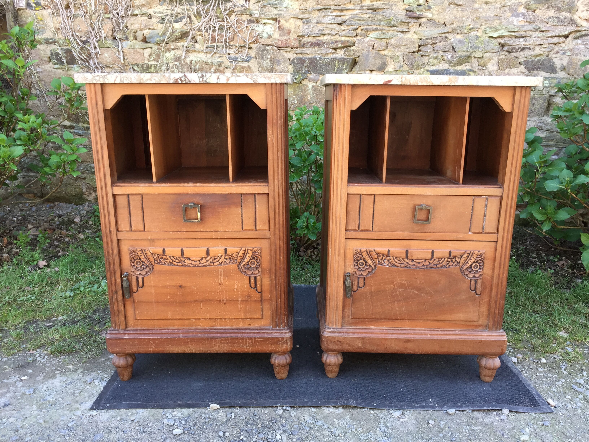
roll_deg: -2.3
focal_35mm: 29
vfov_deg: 48.2
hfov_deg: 61.7
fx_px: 493
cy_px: 221
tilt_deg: -14.6
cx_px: 294
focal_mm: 4.15
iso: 40
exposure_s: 1/100
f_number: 2.2
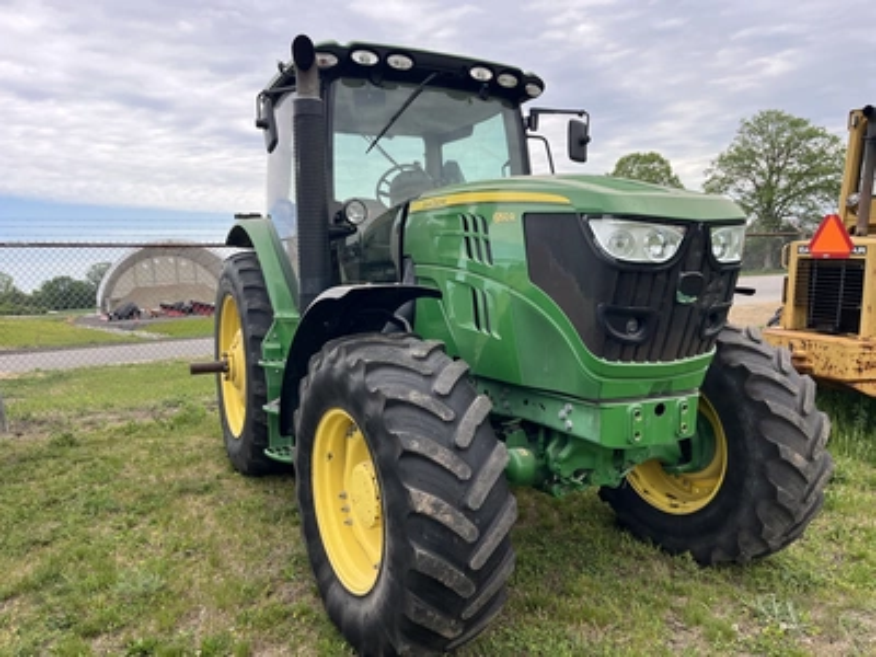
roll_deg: +3.2
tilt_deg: -6.4
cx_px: 438
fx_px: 658
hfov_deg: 67.3
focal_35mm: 26
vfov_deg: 53.1
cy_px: 328
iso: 50
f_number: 1.6
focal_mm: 5.1
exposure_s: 1/804
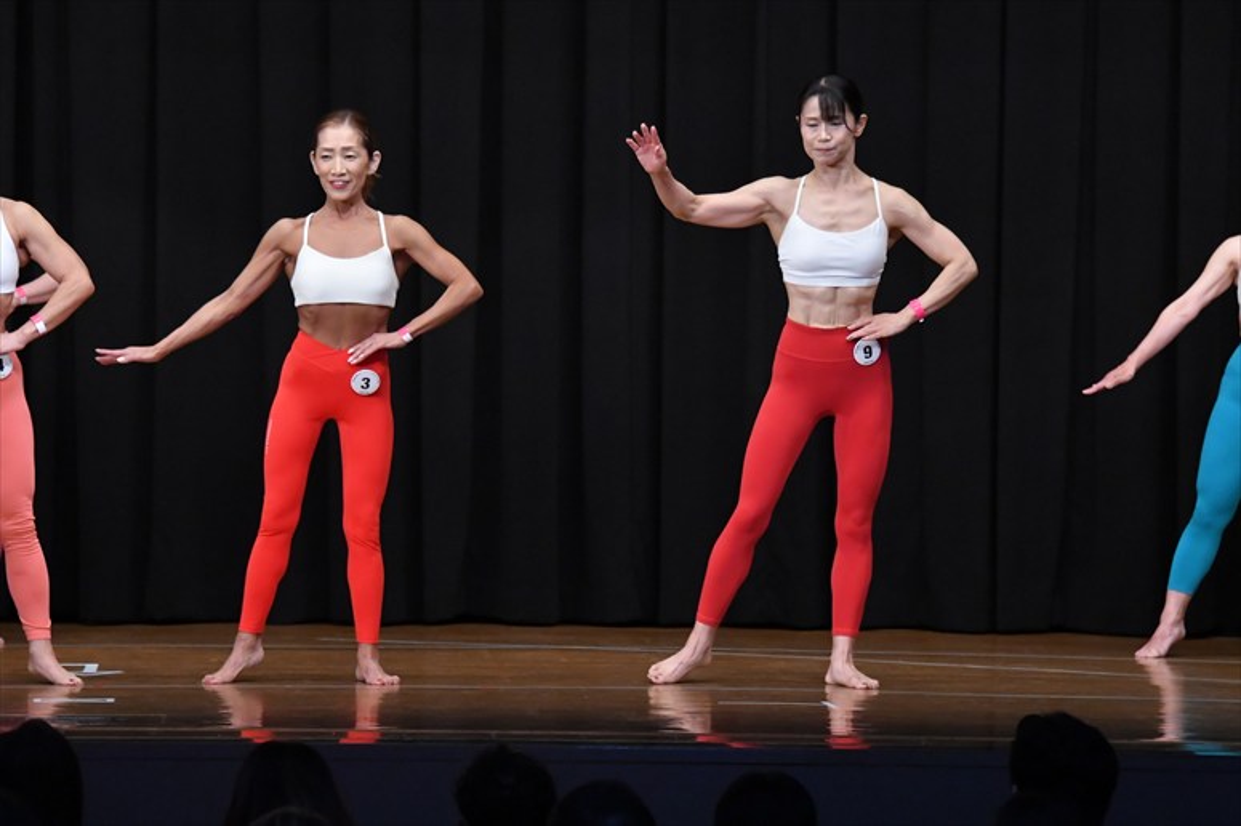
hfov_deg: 9.5
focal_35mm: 217
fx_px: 7477
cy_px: 413
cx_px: 620
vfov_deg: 6.3
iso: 5000
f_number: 5.6
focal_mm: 145
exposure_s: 1/400
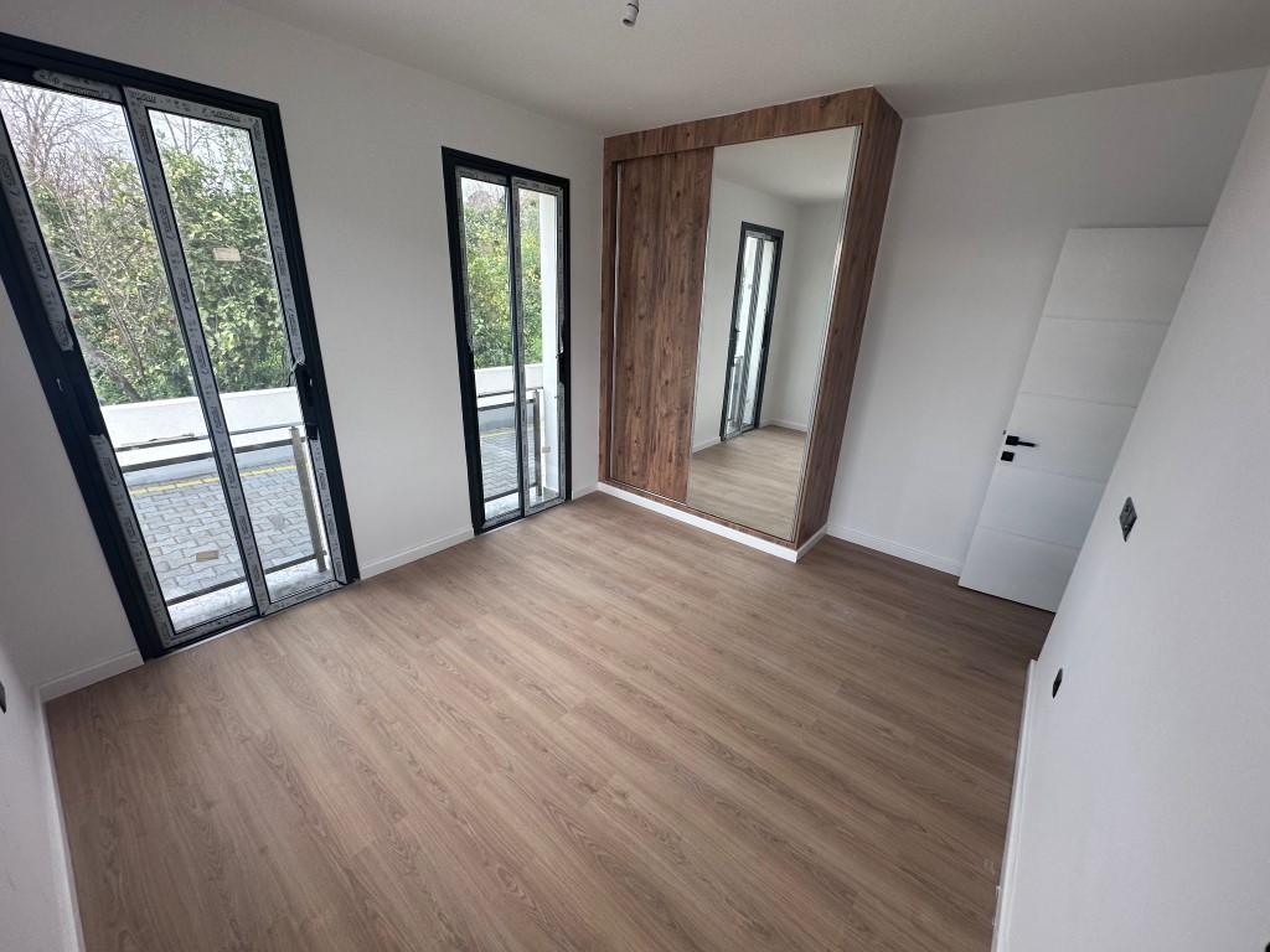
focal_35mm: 14
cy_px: 476
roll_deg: -3.6
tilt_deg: -22.1
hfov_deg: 102.1
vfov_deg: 85.7
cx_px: 635
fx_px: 514
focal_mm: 2.22
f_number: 2.2
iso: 64
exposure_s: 1/99
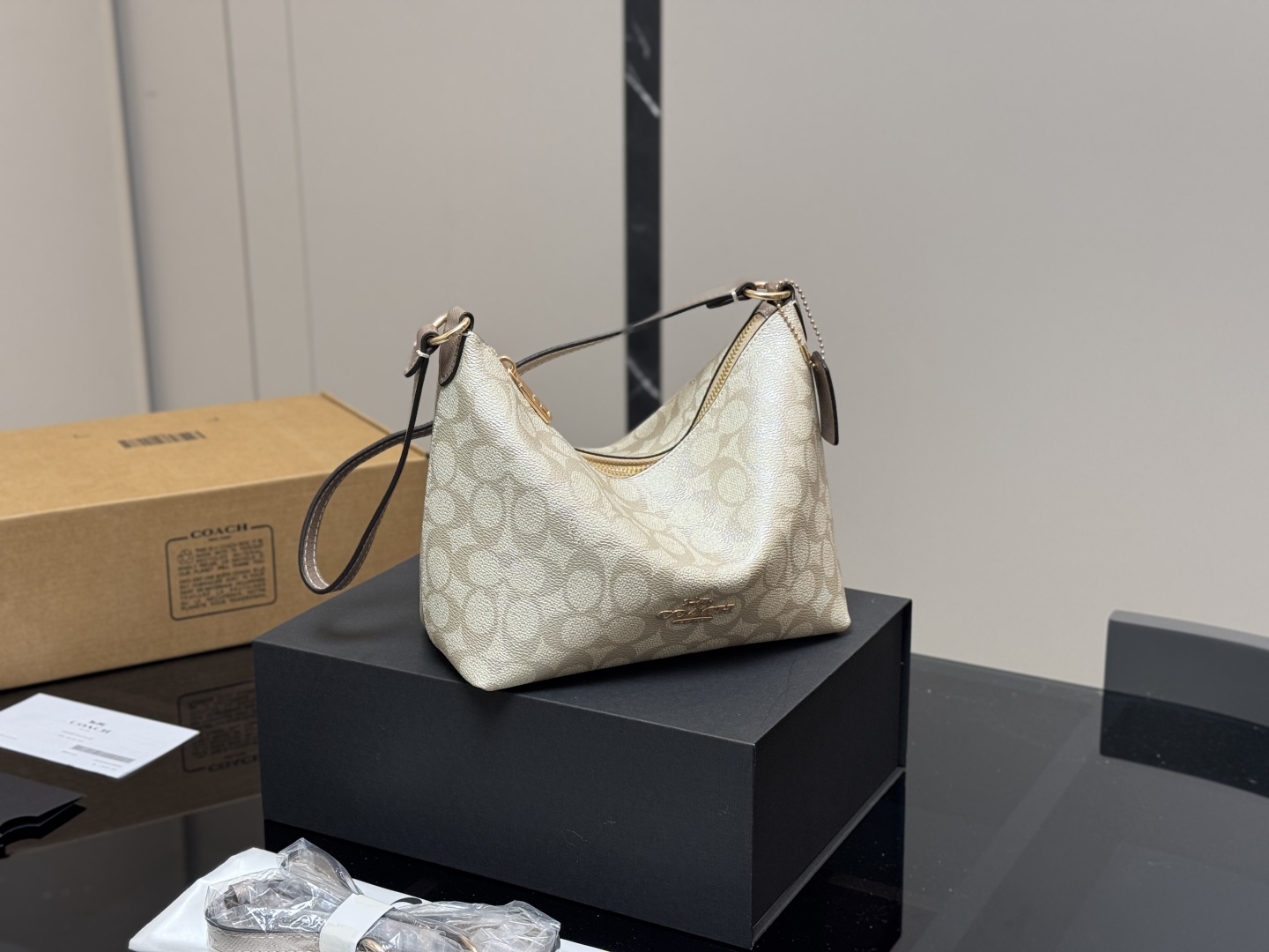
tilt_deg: -16.5
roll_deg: +0.7
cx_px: 634
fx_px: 1760
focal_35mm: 48
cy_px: 476
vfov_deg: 30.3
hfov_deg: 39.7
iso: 100
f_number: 1.78
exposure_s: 1/66
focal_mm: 6.76
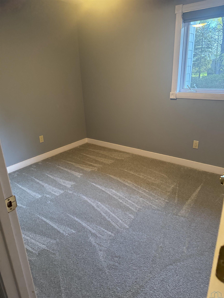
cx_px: 112
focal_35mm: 24
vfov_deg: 71.6
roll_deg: +2.3
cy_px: 149
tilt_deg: -19.5
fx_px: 207
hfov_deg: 56.8
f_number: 1.78
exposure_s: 1/60
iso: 800
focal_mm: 6.76
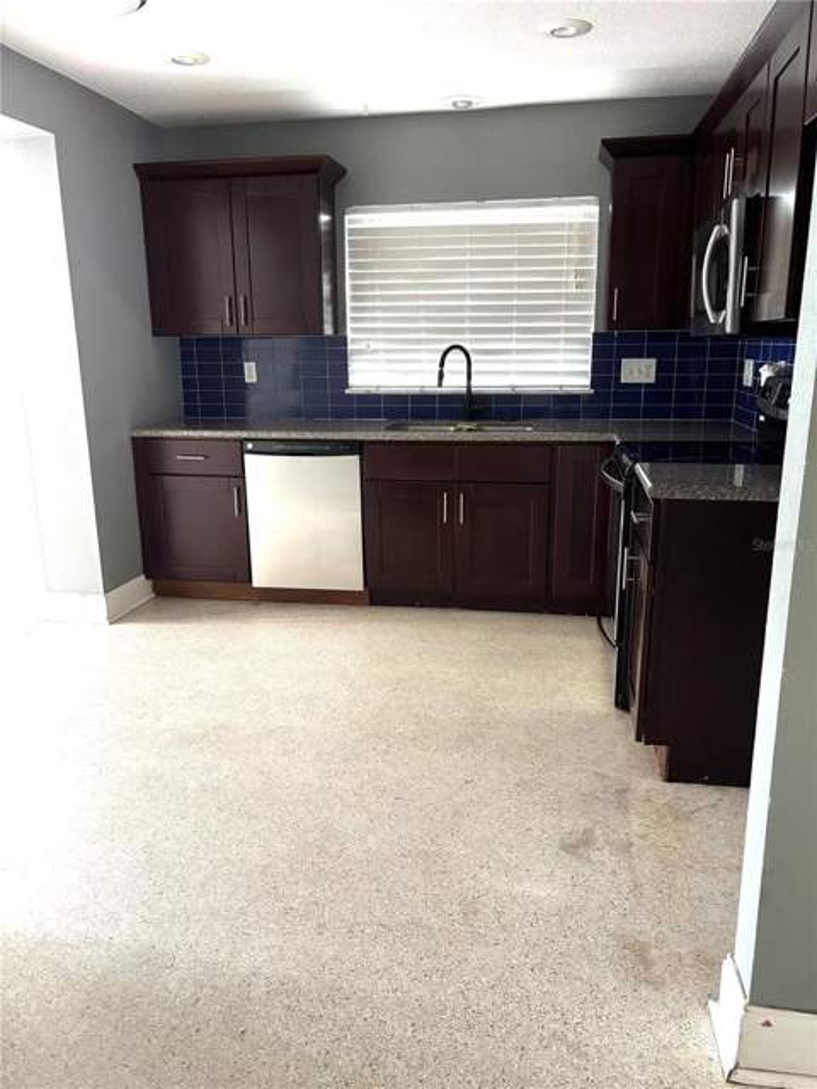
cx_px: 408
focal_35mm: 26
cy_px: 544
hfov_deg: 53.1
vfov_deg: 67.3
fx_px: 818
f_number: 1.6
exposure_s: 1/45
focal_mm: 5.96
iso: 500
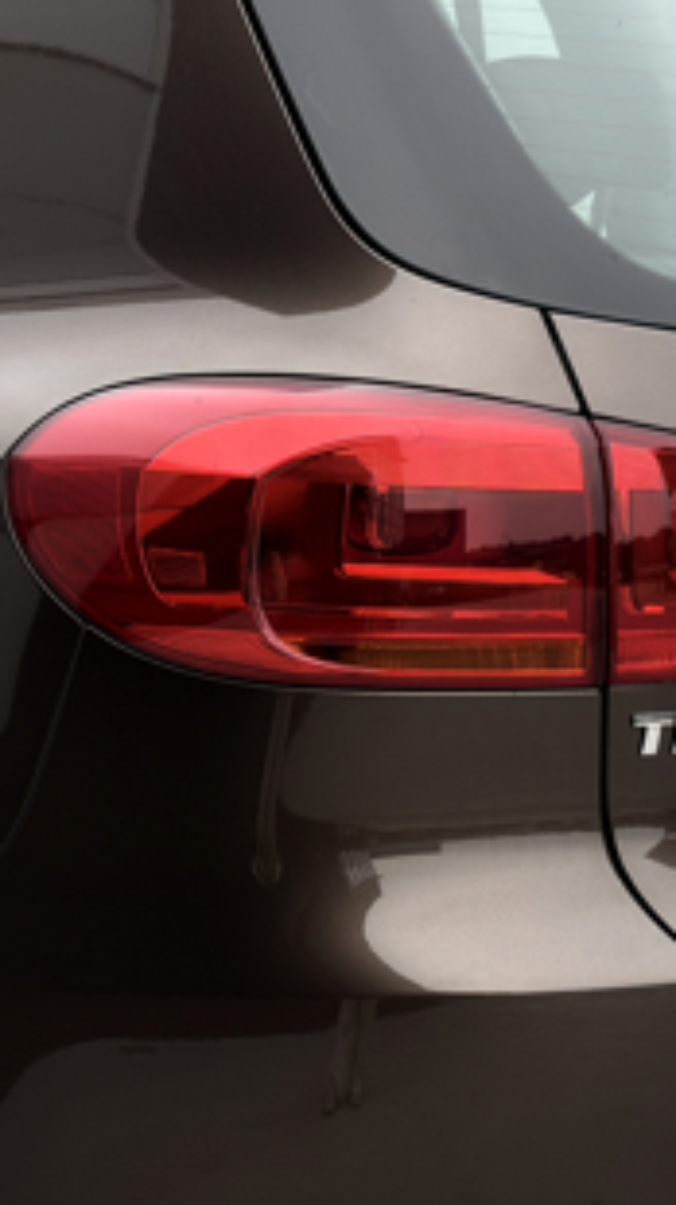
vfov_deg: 19.8
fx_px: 3447
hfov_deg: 11.2
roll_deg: -2.0
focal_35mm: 108
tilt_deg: -7.2
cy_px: 770
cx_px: 132
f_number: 1.78
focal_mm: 6.76
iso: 100
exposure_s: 1/260
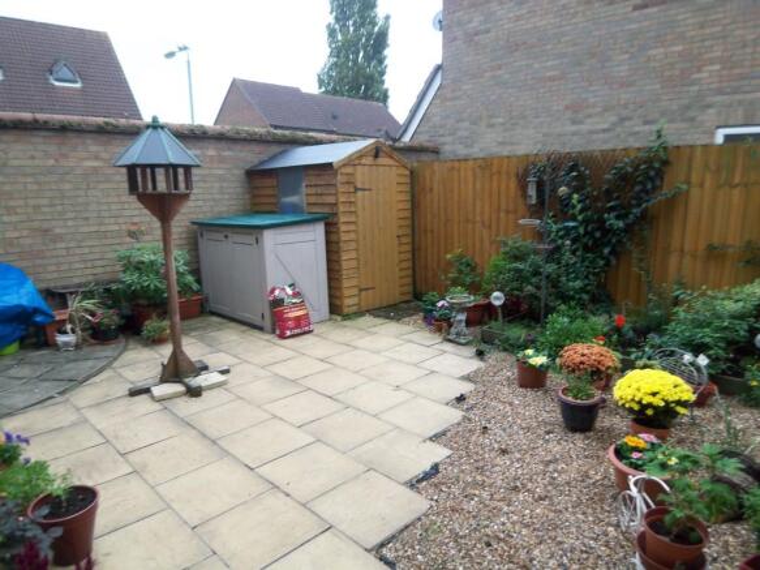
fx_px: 505
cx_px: 380
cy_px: 285
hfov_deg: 73.9
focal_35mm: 23
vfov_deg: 58.9
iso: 50
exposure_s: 1/30
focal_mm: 3.8
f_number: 2.8
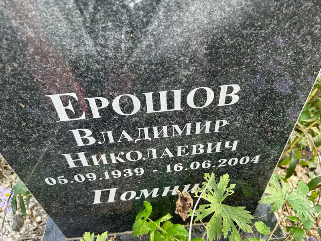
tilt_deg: -47.2
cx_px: 160
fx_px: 241
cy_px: 120
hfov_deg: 67.3
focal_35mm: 26
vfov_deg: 53.1
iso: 40
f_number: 1.5
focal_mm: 5.7
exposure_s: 1/234
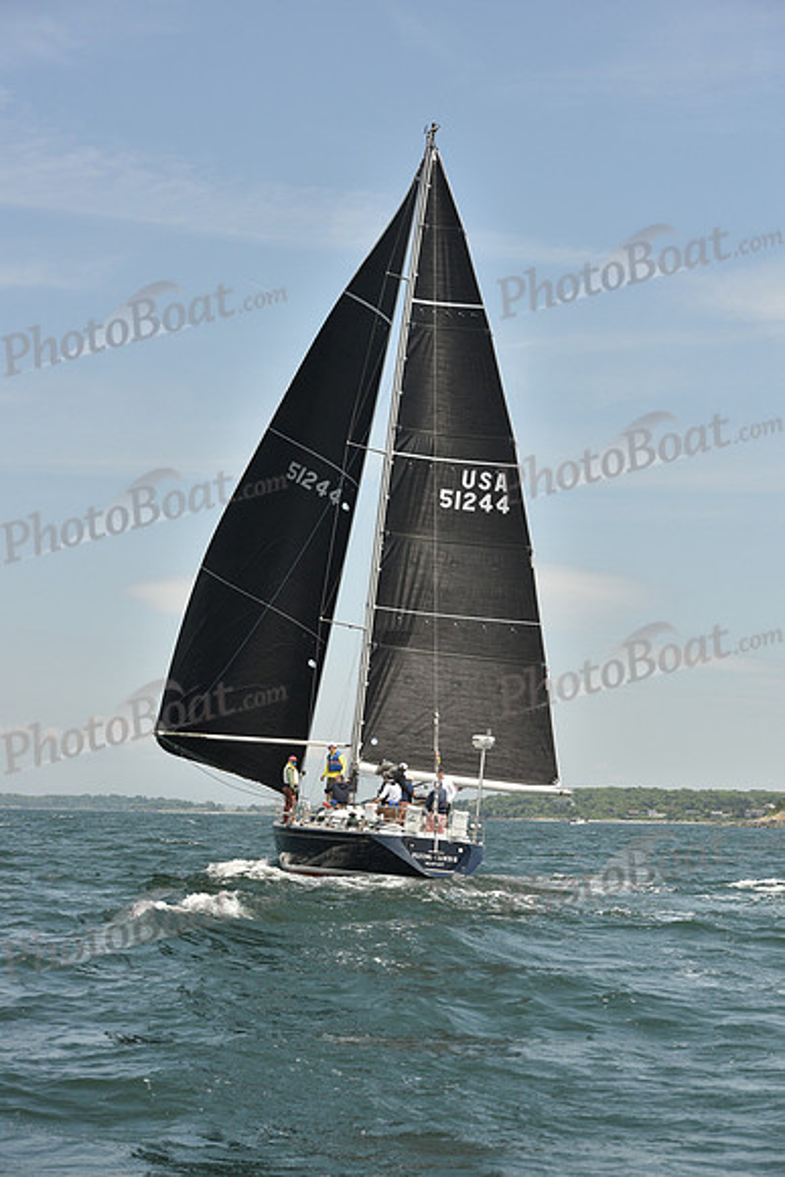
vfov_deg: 28.8
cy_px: 588
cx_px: 392
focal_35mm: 70
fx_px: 2288
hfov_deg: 19.5
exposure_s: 1/1600
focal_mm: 70
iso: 400
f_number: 8
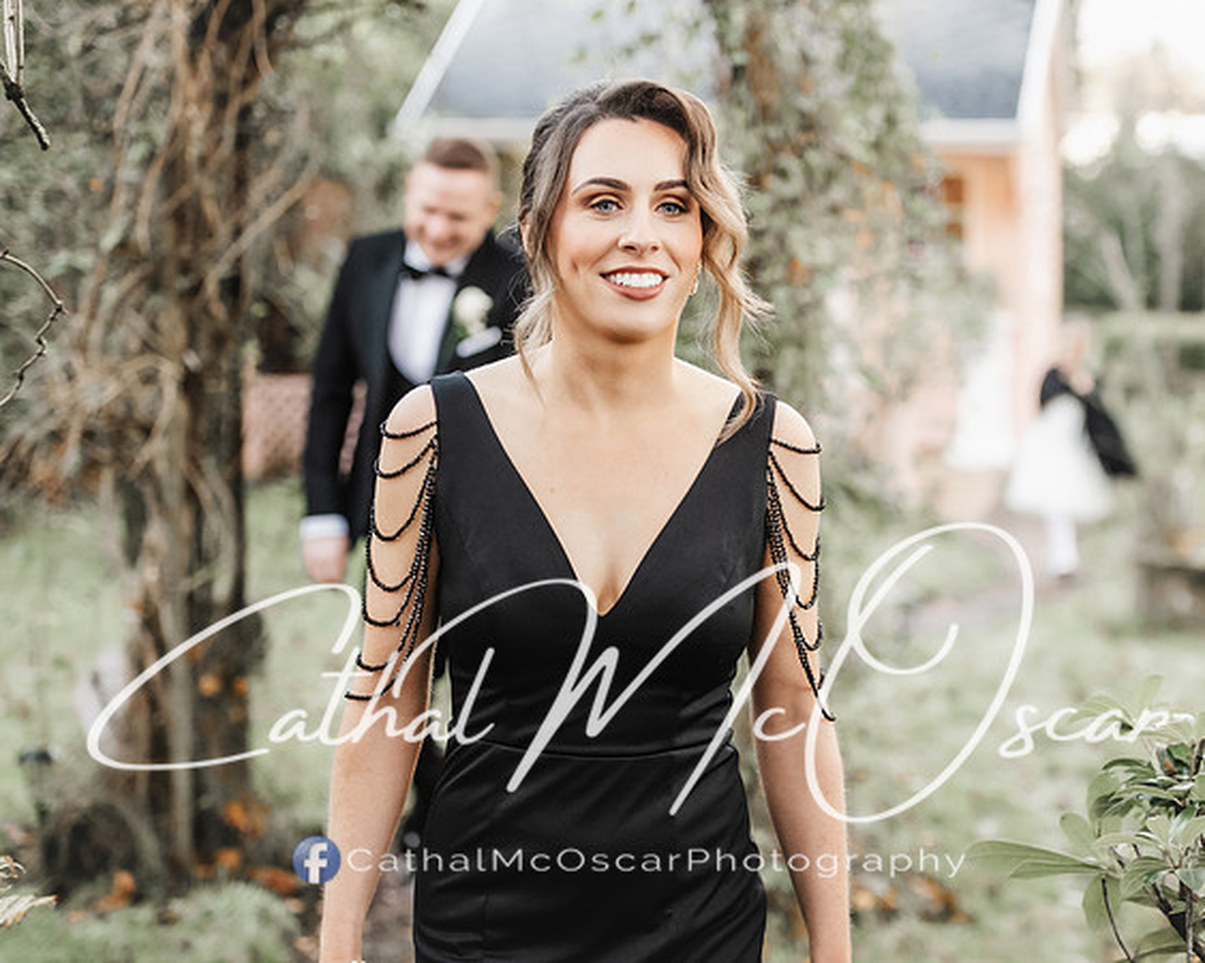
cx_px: 708
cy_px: 476
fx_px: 4248
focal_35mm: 119
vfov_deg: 12.9
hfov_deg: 16.1
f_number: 2.8
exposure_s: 1/400
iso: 2000
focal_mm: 102
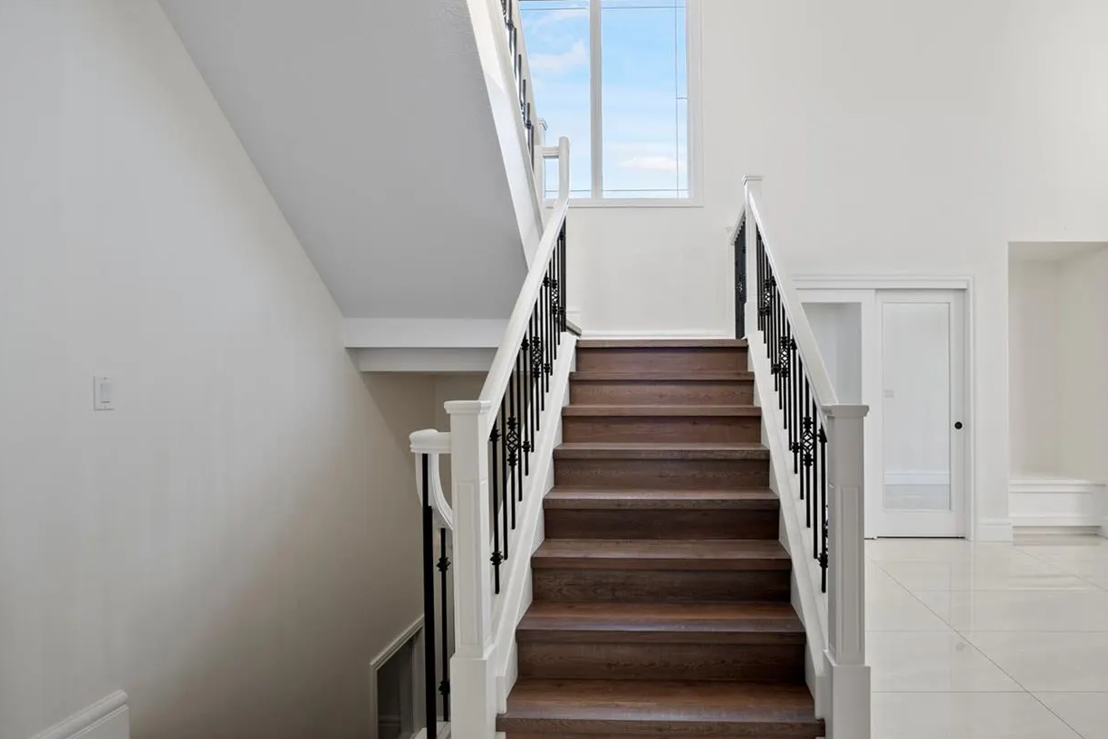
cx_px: 661
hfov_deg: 90.0
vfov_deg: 68.4
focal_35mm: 18
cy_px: 396
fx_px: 543
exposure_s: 1/10
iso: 320
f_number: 9
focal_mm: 9
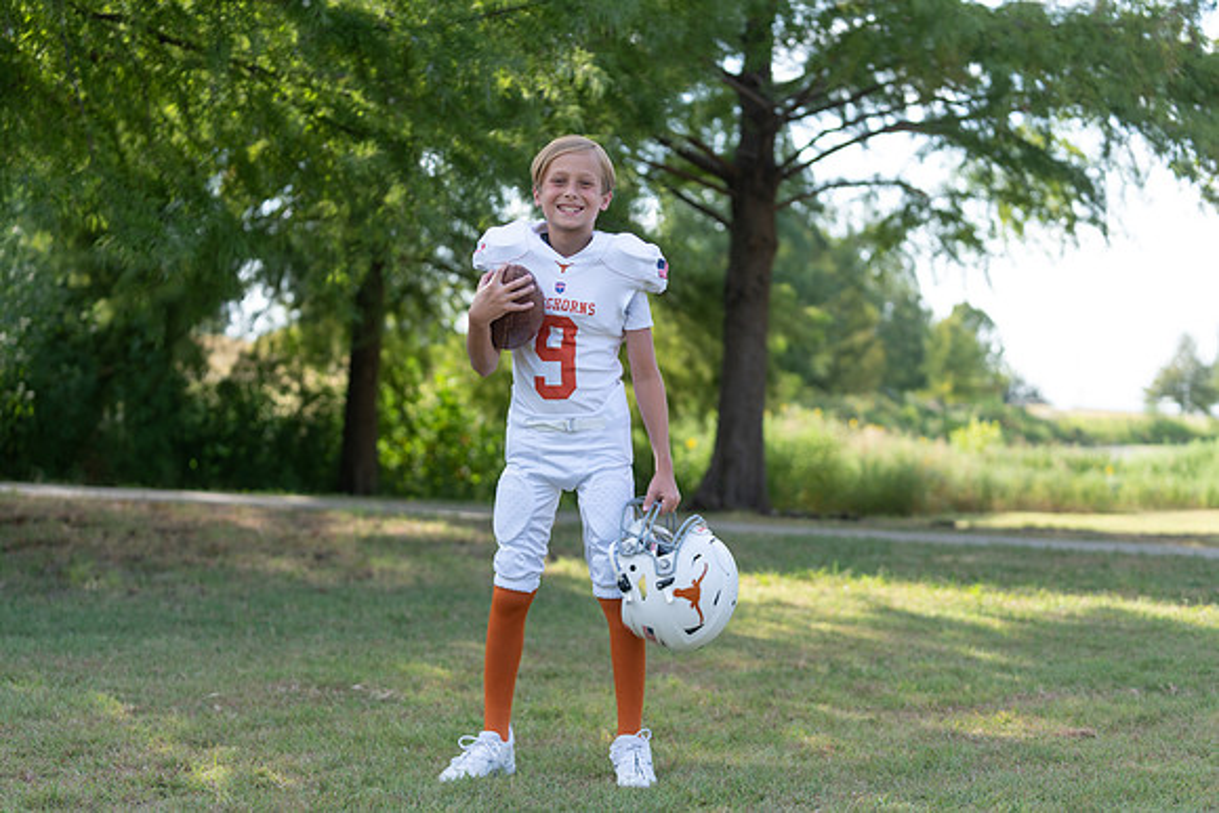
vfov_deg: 19.5
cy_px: 406
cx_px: 610
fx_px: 2371
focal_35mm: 70
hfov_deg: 28.8
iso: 100
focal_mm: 70
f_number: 2.8
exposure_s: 1/400
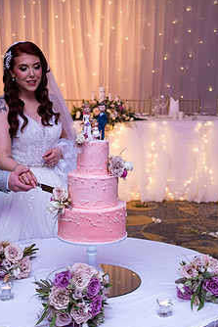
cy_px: 163
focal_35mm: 66
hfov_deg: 20.6
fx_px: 599
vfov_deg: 30.5
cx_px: 99
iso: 800
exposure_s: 1/160
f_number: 3.5
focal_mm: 38
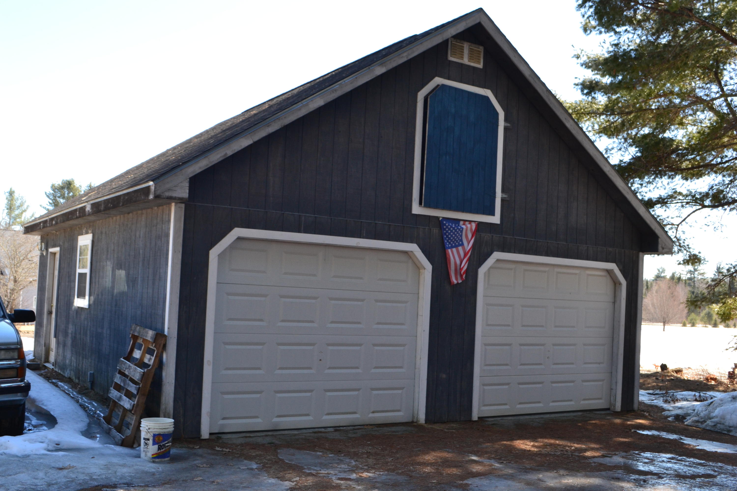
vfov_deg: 36.9
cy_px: 246
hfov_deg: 53.1
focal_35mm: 36
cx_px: 368
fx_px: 737
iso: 400
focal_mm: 24
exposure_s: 1/160
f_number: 9
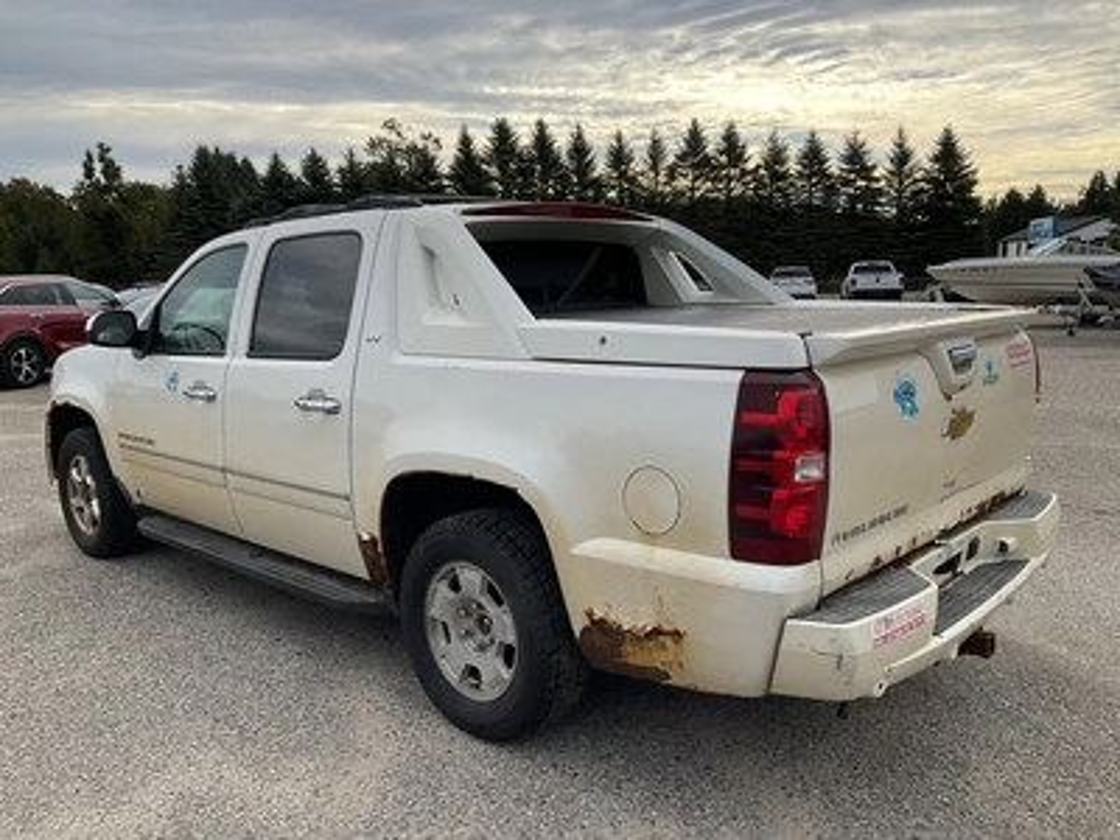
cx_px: 560
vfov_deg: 48.2
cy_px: 420
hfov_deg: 61.7
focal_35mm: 29
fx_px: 938
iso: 25
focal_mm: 3
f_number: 1.8
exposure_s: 1/1035
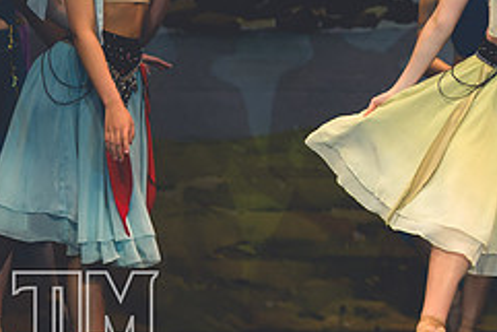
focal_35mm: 721
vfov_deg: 1.9
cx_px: 534
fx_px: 9959
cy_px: 78
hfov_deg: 2.9
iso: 640
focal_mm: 200
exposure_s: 1/500
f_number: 2.8
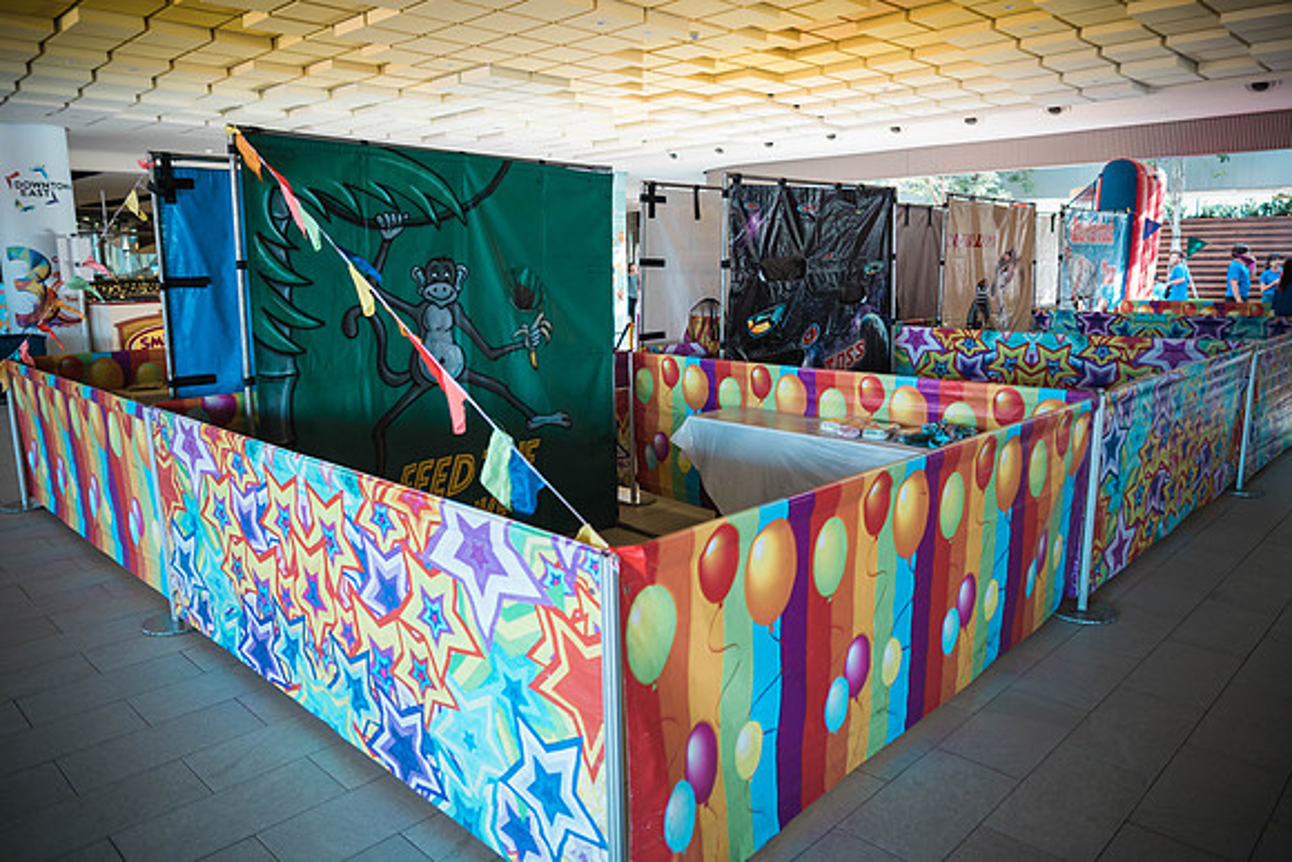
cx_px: 646
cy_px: 431
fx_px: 896
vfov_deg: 51.4
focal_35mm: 25
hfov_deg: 71.6
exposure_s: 1/125
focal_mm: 12
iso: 200
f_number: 1.4
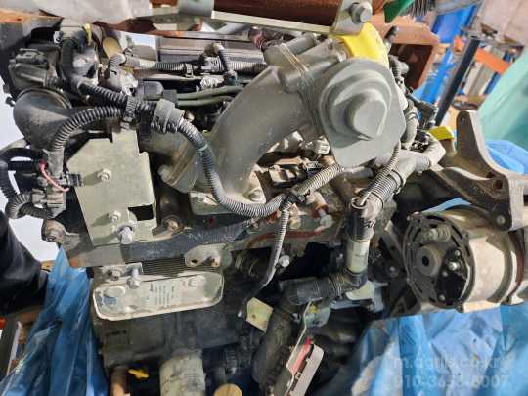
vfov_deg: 58.9
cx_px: 264
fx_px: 351
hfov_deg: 73.9
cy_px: 198
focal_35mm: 23
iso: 500
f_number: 1.8
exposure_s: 1/60
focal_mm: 5.4
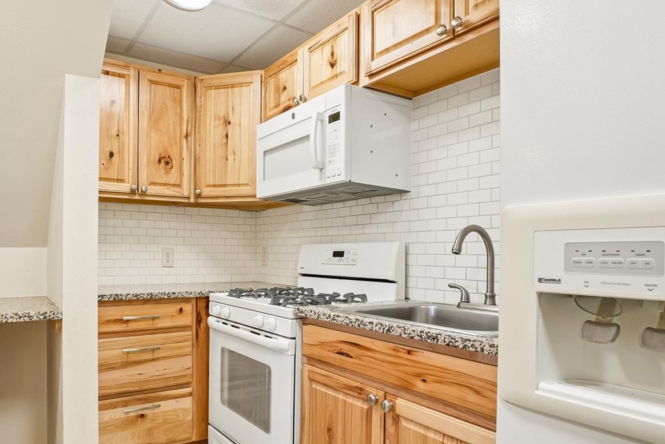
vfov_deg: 55.5
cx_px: 269
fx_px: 419
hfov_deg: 76.1
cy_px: 256
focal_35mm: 23
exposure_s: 1/30
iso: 320
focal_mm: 11
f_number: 8
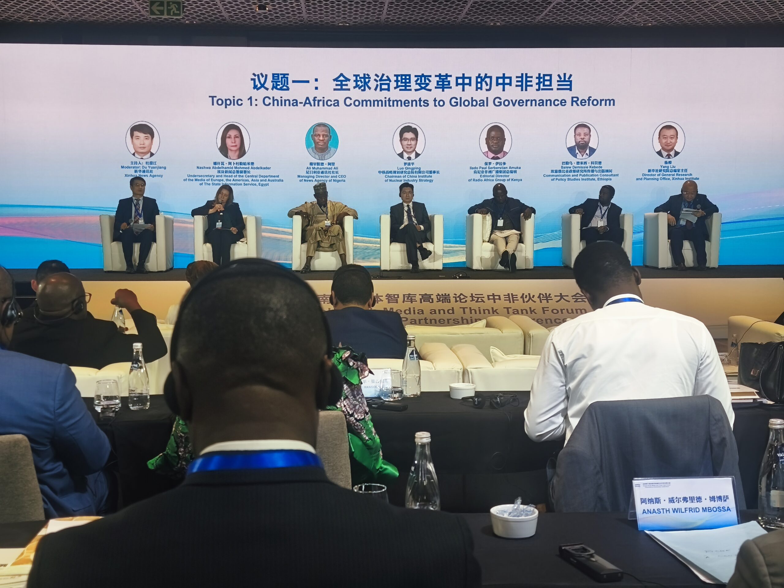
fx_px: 1042
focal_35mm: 46
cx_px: 392
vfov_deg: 31.5
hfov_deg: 41.2
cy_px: 294
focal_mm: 6.18
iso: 250
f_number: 1.65
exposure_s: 1/100
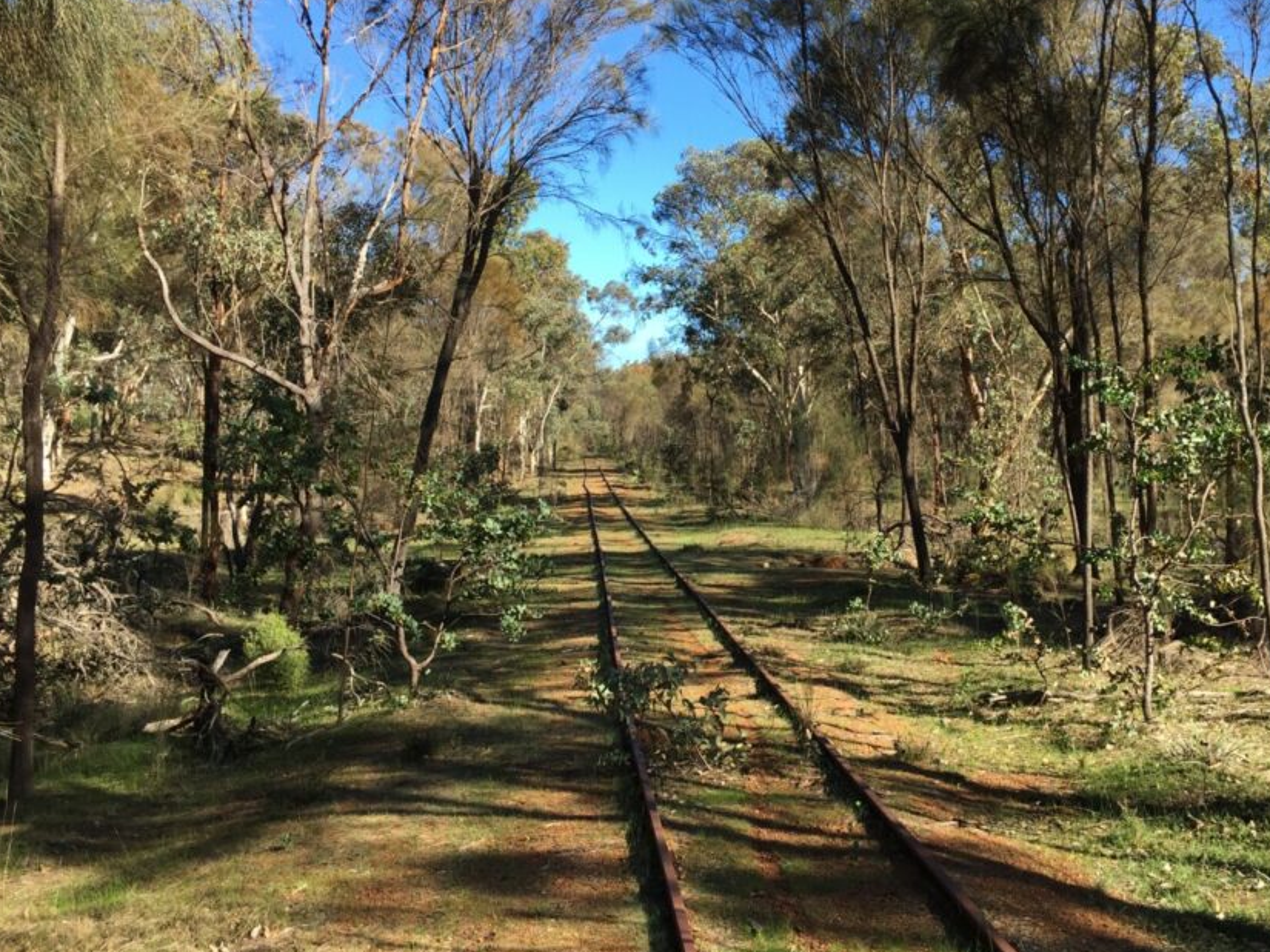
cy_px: 397
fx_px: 1321
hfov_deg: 51.0
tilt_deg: +3.5
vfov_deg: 39.6
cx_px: 773
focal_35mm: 36
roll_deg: +1.0
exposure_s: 1/599
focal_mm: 4.15
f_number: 2.2
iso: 32
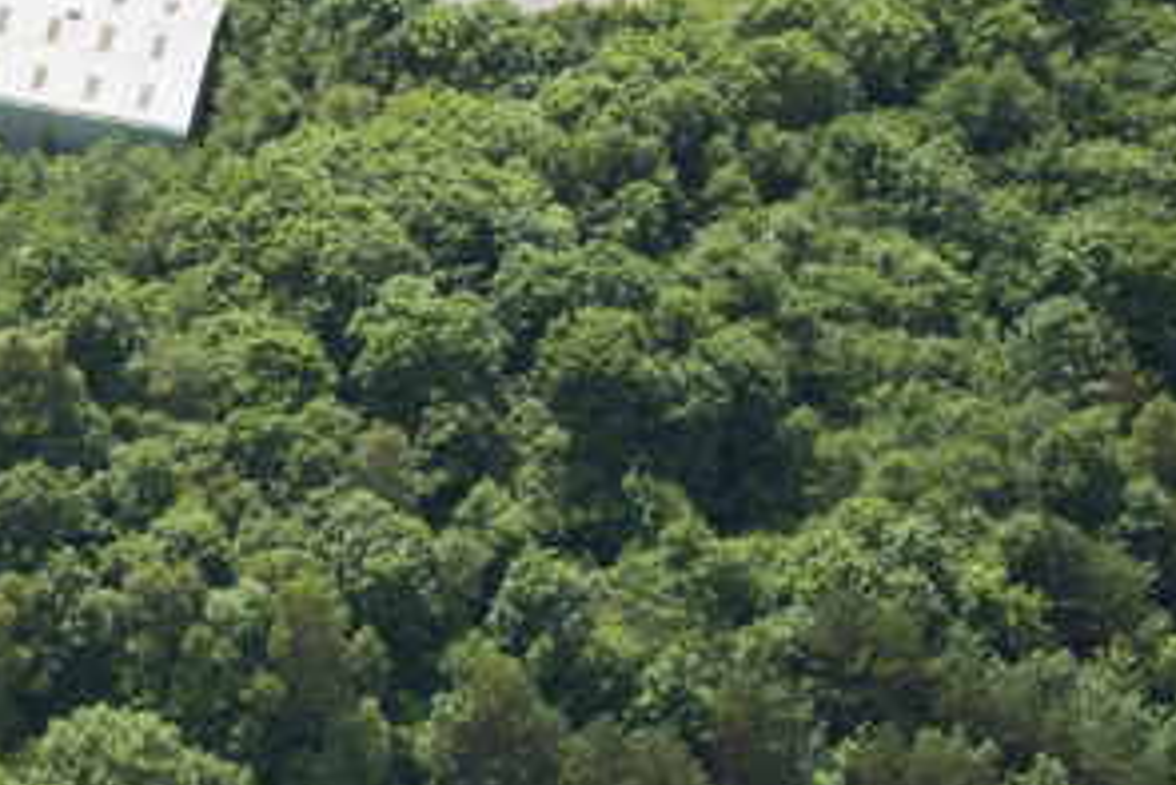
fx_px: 10327
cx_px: -1447
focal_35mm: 316
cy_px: -219
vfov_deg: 4.3
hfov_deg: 6.3
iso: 250
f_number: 5.6
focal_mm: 70
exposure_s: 1/1250
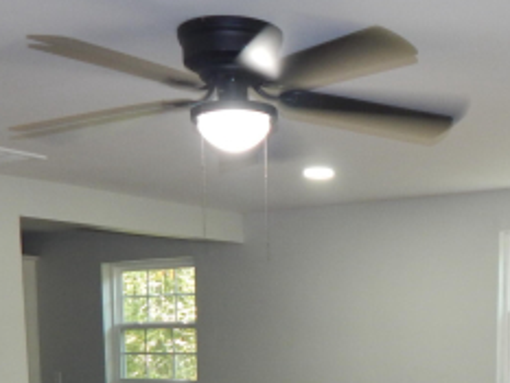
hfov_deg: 30.2
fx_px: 929
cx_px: 382
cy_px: 488
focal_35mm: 63
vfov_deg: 21.3
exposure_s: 1/30
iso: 180
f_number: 3
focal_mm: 4
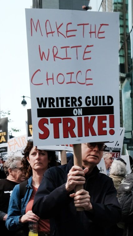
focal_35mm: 85
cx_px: 145
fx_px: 533
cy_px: 245
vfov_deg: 23.8
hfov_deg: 13.9
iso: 160
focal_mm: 16
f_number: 5.6
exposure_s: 1/240
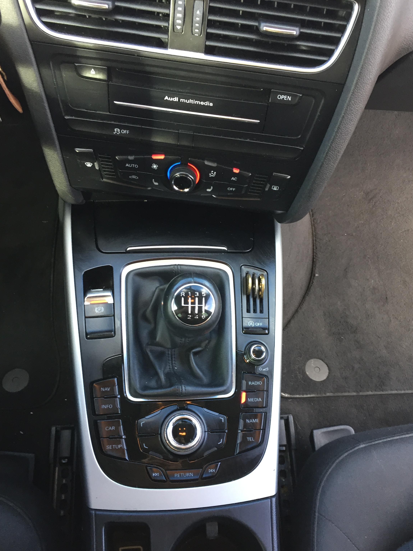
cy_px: 291
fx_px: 493
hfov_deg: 45.4
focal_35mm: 31
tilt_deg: -56.4
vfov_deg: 58.3
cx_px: 217
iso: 64
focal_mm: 4.15
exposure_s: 1/33
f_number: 2.2
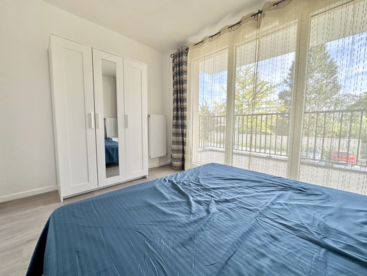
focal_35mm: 14
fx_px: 148
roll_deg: -0.8
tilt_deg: -4.3
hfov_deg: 102.1
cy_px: 138
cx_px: 184
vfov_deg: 85.7
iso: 40
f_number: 2.2
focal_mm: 2.22
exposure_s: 1/201
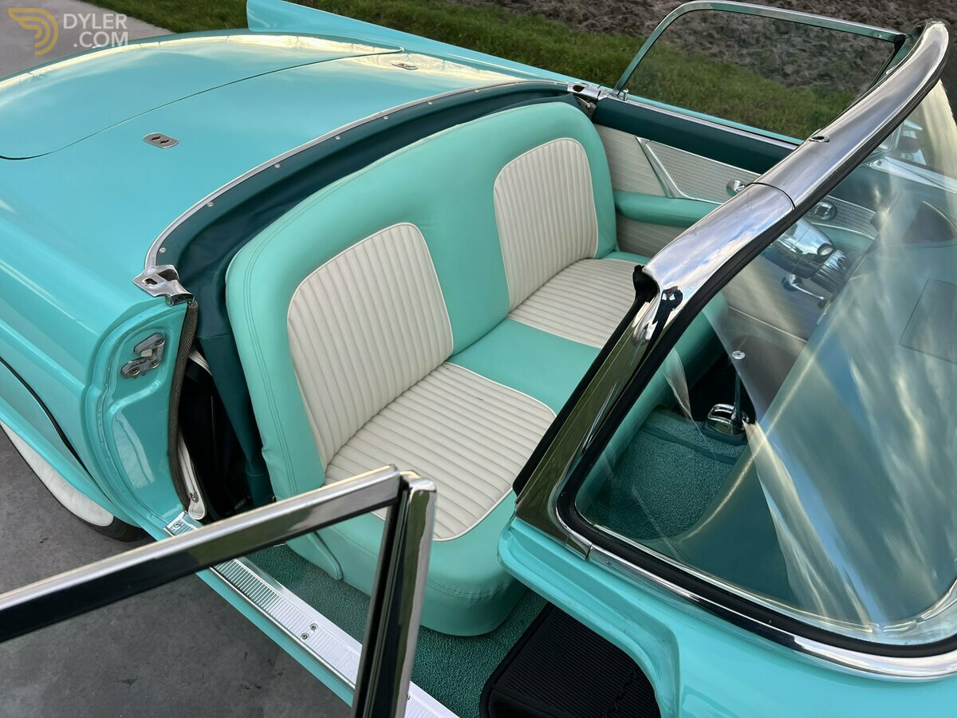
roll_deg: -1.0
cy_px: 359
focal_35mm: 26
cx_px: 478
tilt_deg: -37.2
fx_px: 719
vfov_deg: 53.1
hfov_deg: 67.3
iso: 50
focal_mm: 5.7
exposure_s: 1/486
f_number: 1.5
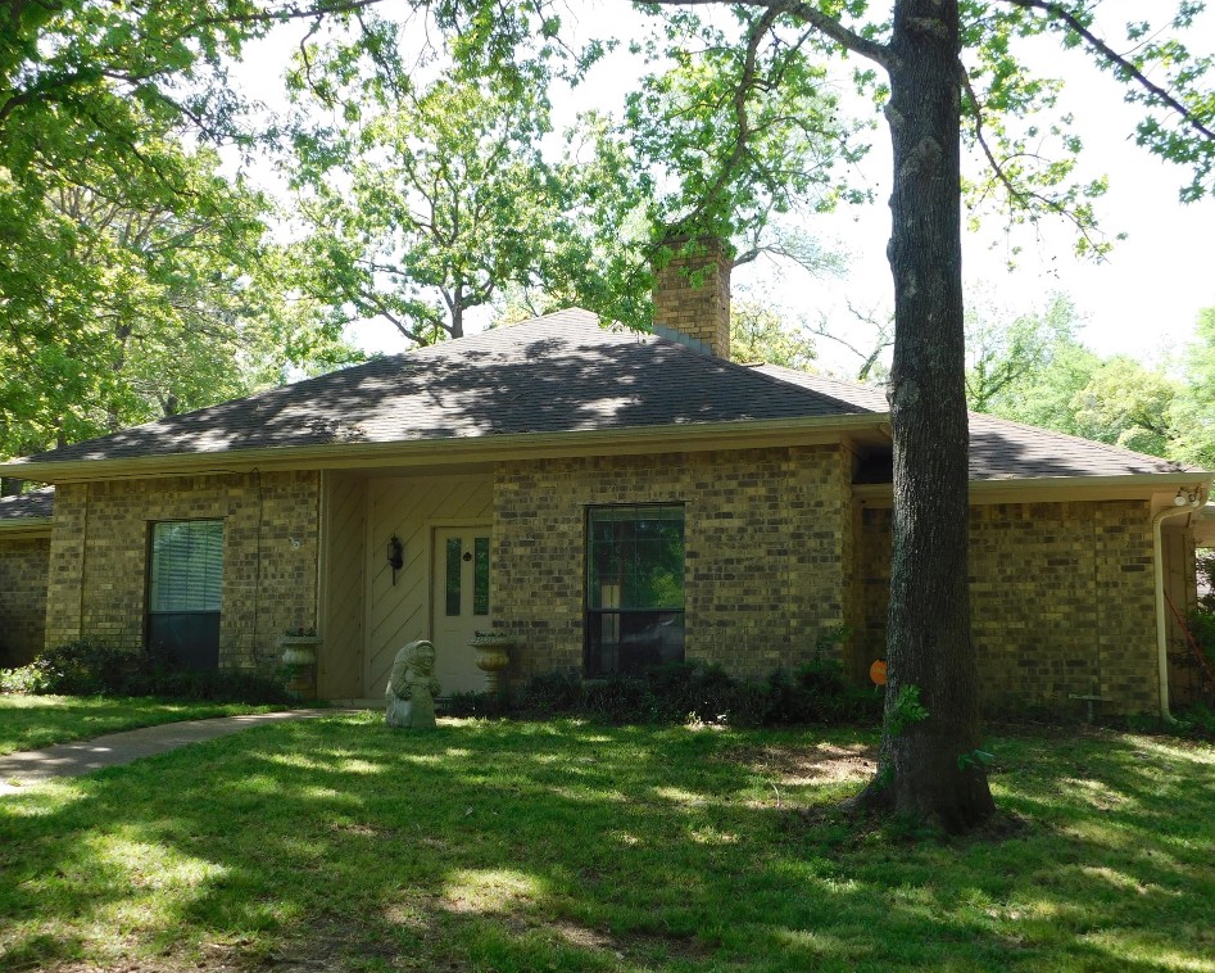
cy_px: 492
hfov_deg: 47.9
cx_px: 617
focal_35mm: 38
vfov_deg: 39.2
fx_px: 1367
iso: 125
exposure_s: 1/250
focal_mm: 6.3
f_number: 3.5
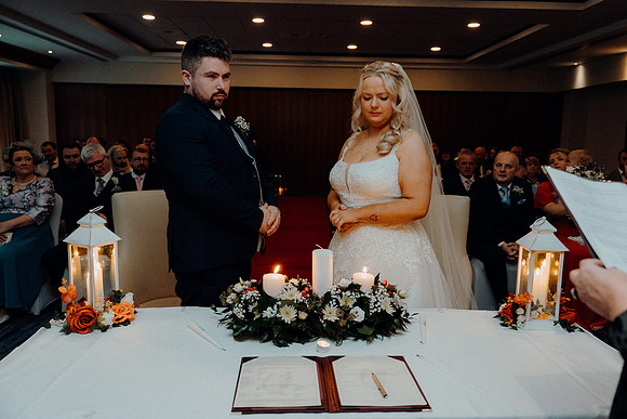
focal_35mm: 30
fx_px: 523
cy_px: 210
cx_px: 314
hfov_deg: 61.9
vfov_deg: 43.6
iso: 2500
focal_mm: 30
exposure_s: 1/160
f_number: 3.5
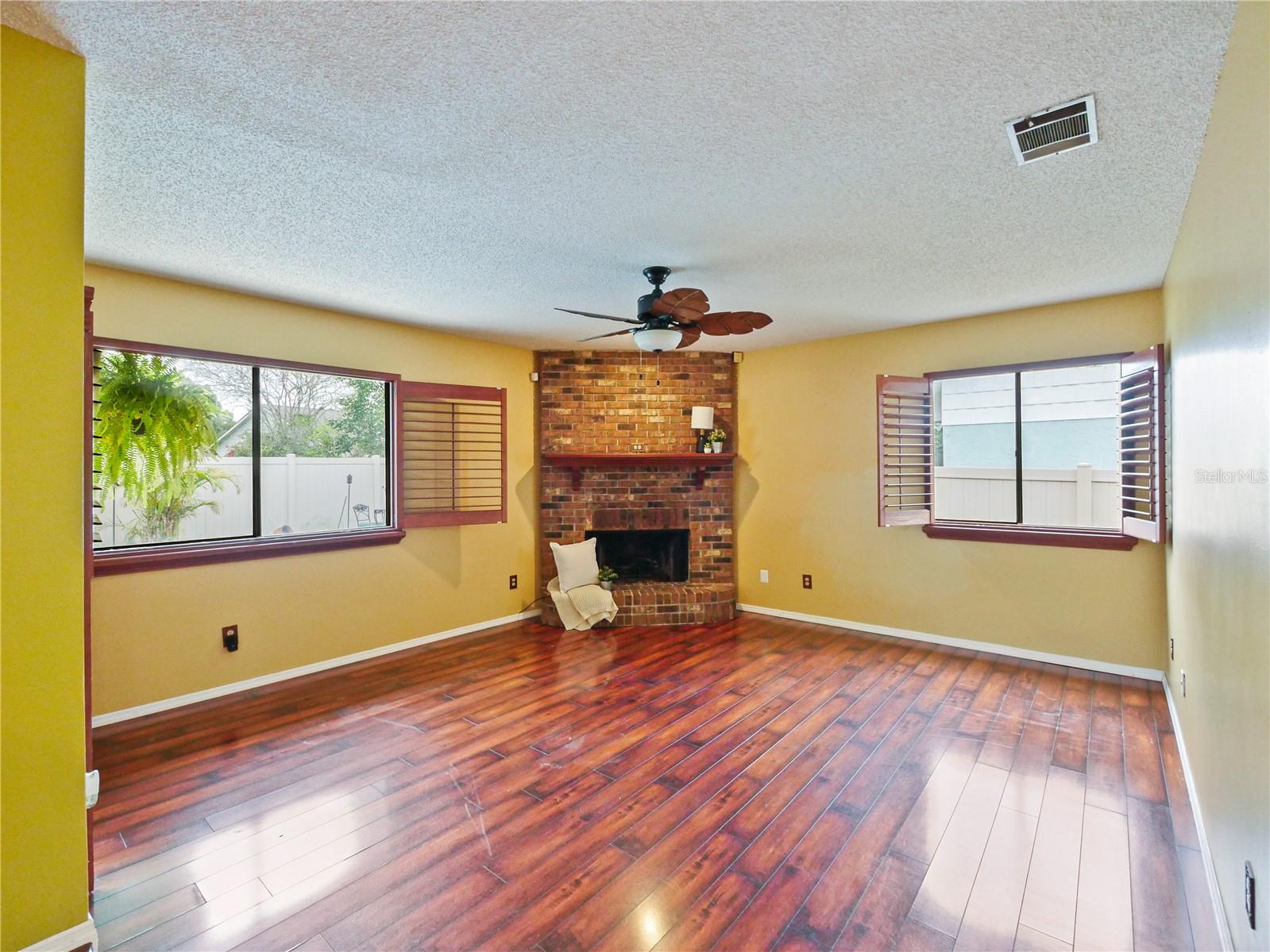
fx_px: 514
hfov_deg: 102.1
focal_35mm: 14
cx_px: 635
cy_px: 476
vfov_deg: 85.7
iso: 2000
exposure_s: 1/60
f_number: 4
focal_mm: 7
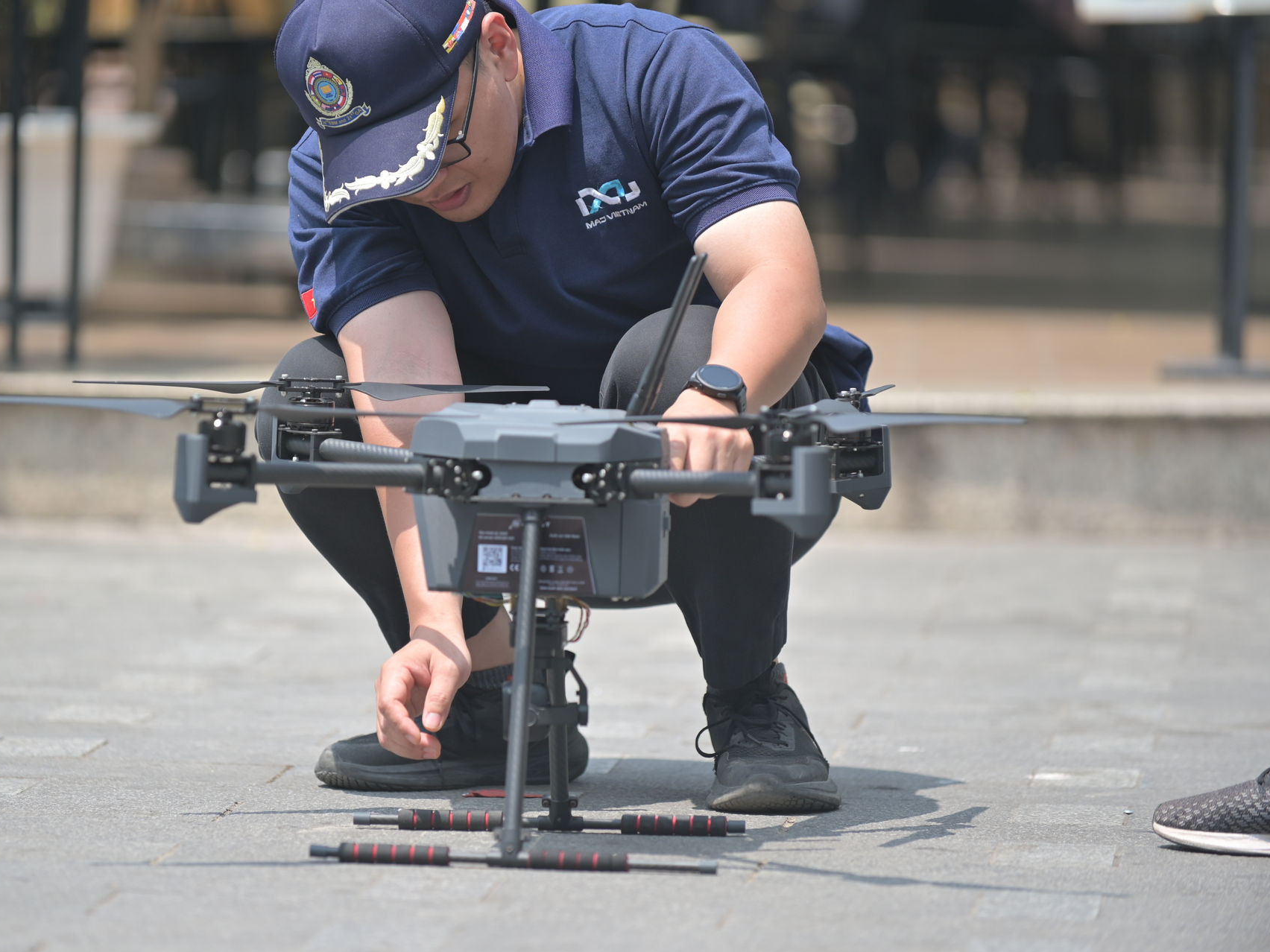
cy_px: 490
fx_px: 8475
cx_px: 514
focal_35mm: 231
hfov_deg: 8.6
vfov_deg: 6.4
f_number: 2.8
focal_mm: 200
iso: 100
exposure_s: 1/800
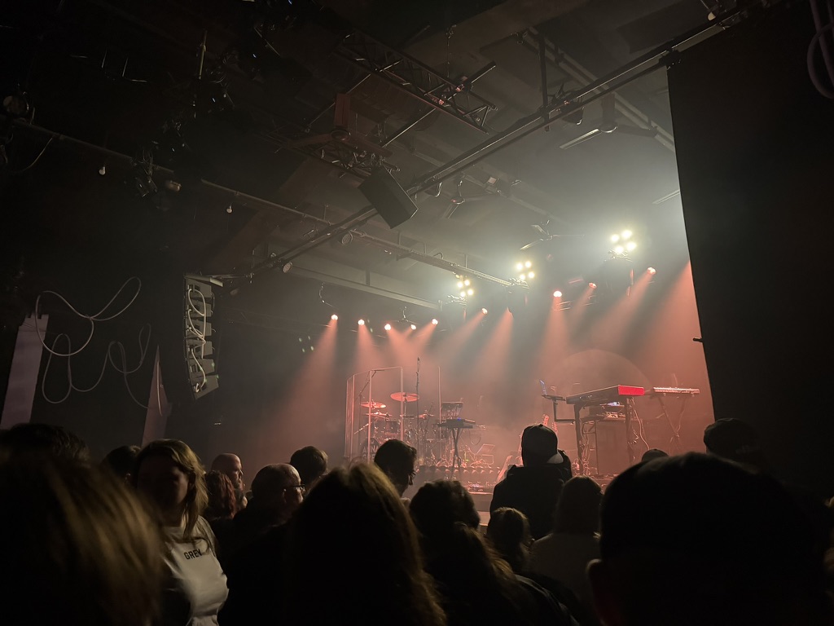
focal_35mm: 24
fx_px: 578
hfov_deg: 71.6
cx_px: 417
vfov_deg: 56.8
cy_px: 313
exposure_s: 1/30
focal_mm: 6.76
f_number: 1.78
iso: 1000
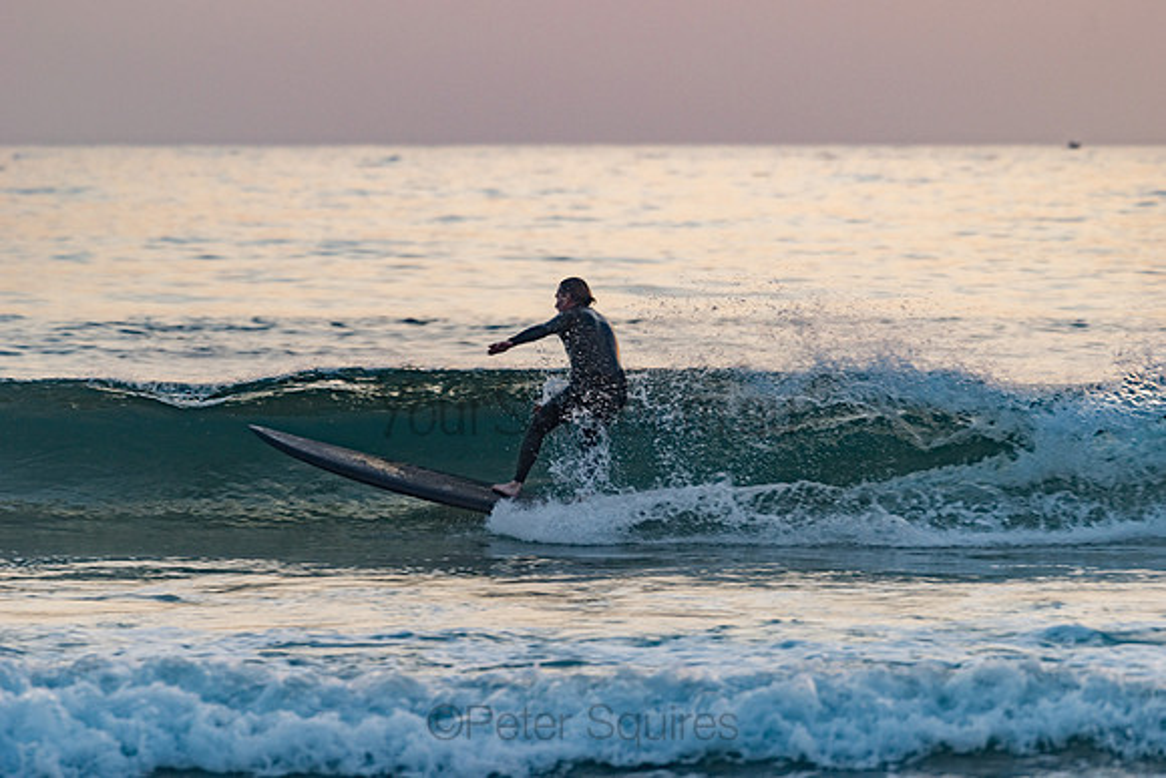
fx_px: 10042
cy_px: 389
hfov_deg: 6.6
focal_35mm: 310
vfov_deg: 4.4
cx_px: 583
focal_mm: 310
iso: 280
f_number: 5.6
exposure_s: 1/320
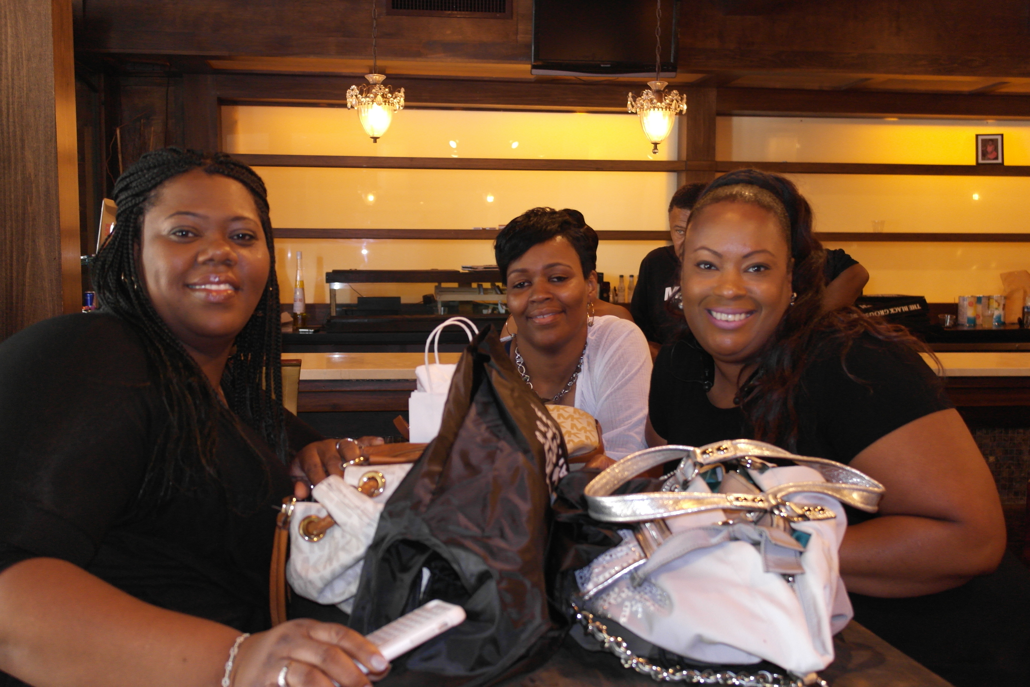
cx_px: 515
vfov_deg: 36.9
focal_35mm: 36
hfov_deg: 53.1
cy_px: 344
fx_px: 1030
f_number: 4
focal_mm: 24
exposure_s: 1/25
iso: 800
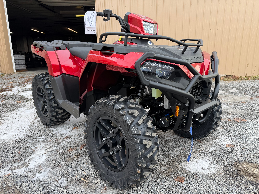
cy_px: 97
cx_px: 130
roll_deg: +0.8
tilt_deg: -13.5
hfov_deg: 71.6
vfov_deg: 56.8
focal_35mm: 24
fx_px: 180
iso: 80
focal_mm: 6.76
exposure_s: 1/504
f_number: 1.78
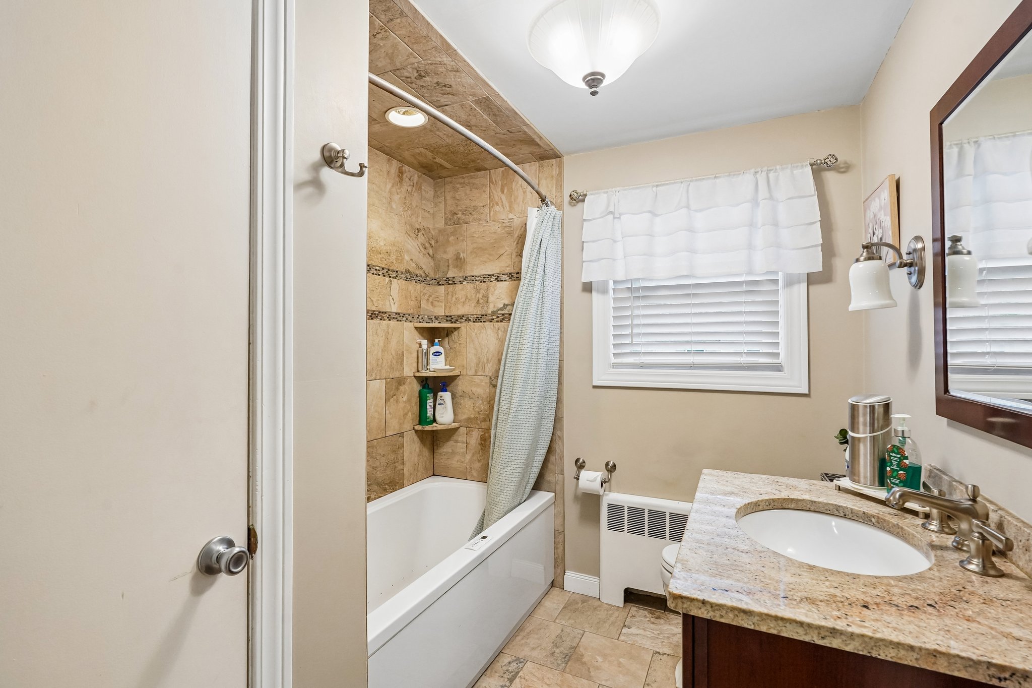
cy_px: 344
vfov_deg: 73.7
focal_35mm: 16
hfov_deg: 96.7
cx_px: 516
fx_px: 459
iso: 1250
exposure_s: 1/30
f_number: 8
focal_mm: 16
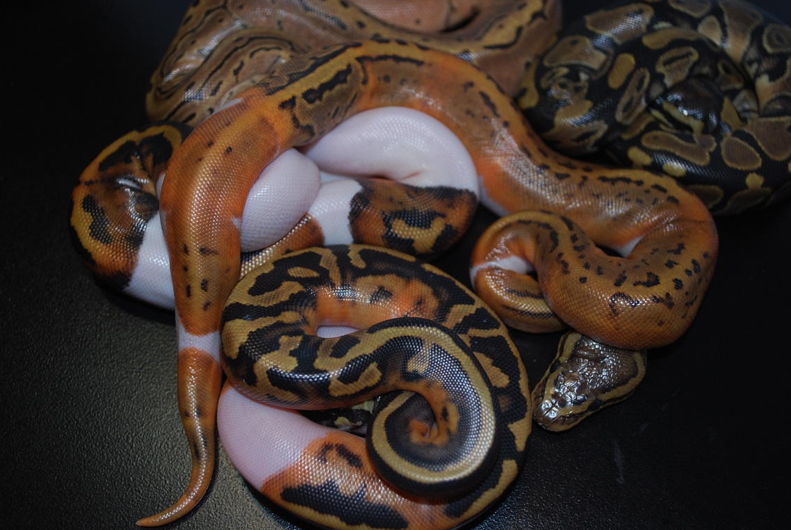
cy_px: 268
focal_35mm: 49
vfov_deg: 27.6
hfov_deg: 40.3
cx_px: 393
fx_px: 1078
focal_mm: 32
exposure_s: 1/60
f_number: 5
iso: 200
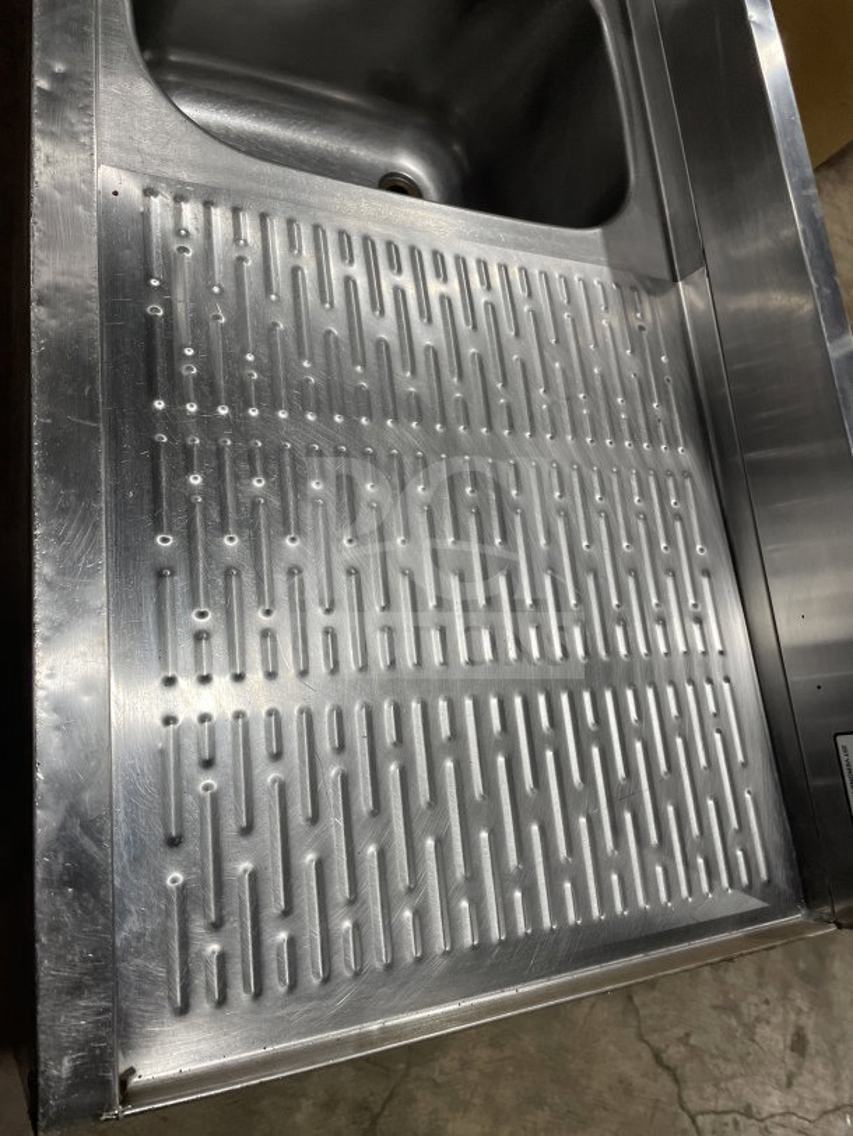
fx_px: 854
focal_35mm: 26
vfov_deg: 67.3
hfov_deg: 53.1
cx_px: 426
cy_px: 568
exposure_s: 1/121
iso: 64
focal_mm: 4.2
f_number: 1.6
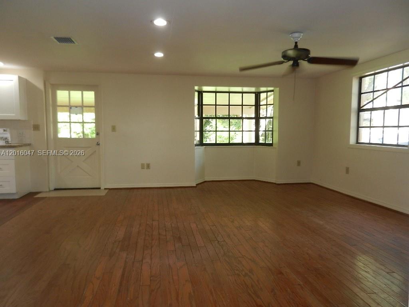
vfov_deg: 54.9
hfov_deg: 69.4
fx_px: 295
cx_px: 204
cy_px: 154
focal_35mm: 25
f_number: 3.5
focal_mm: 4.5
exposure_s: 1/30
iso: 200
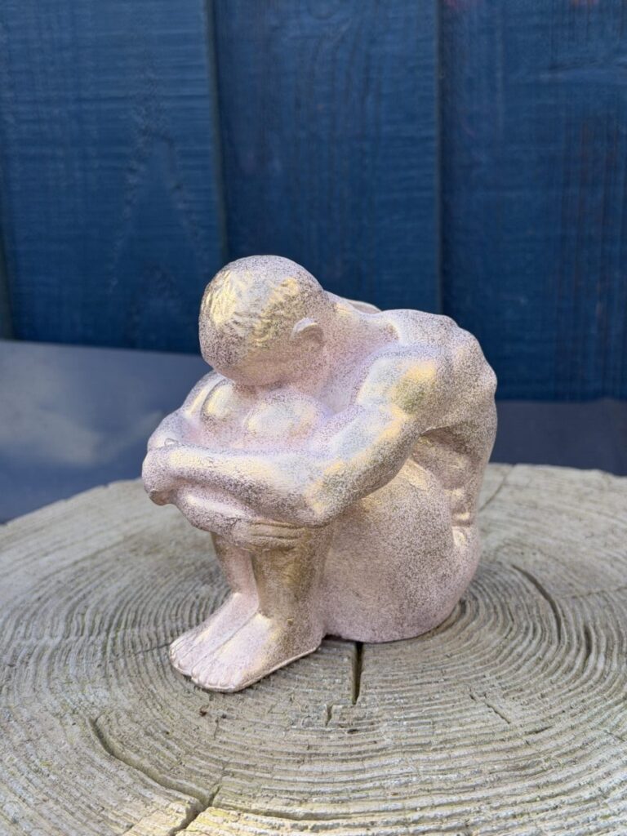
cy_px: 418
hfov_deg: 30.3
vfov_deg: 39.7
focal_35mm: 48
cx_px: 314
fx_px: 1159
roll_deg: +1.4
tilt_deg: -16.1
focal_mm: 6.76
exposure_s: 1/652
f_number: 1.78
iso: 80
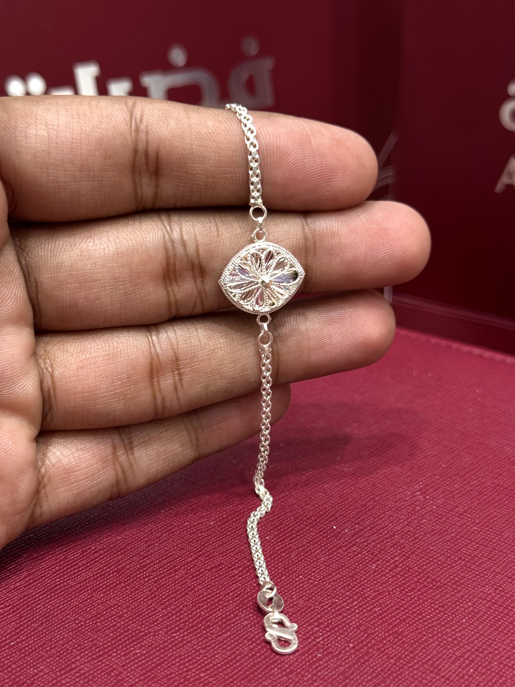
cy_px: 364
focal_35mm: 54
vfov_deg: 35.5
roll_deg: +1.4
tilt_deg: -23.3
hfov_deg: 27.0
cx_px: 256
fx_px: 1071
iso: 64
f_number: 1.78
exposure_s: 1/100
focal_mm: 6.76
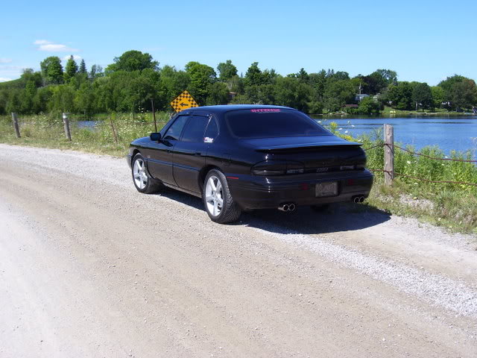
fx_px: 579
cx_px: 238
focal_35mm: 42
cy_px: 179
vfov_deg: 34.3
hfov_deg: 44.8
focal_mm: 7
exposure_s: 1/350
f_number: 5.6
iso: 80
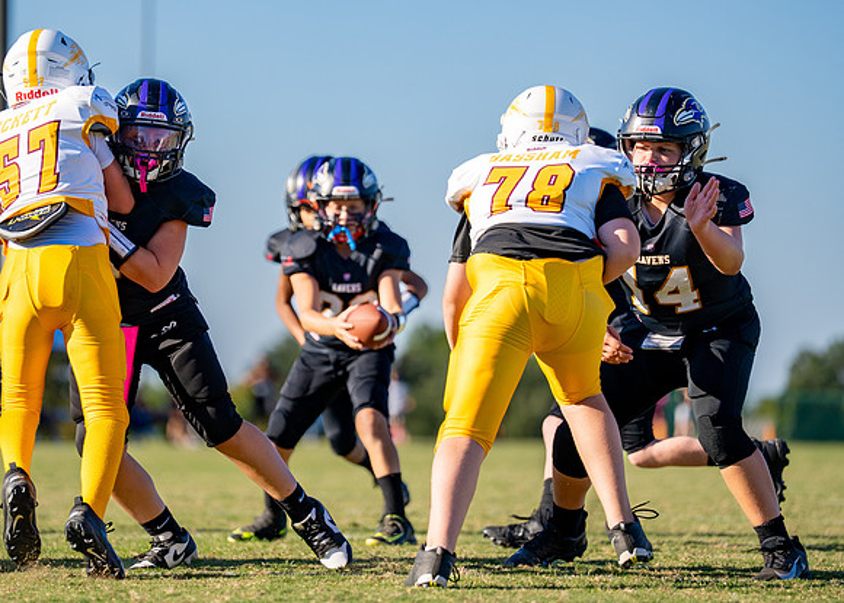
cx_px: 326
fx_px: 5521
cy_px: 246
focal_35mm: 230
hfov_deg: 8.7
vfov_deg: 6.2
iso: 160
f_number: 2.8
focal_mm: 180
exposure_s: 1/2500
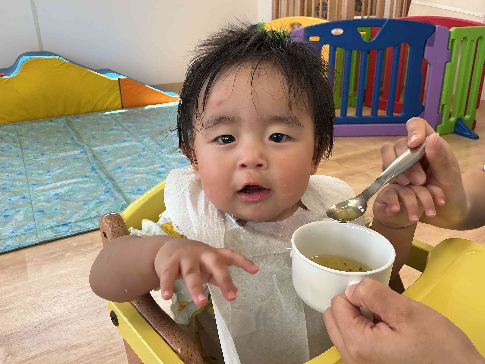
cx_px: 242
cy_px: 182
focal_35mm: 29
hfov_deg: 61.7
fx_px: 406
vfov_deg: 48.2
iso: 32
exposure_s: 1/120
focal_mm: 3
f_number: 1.8
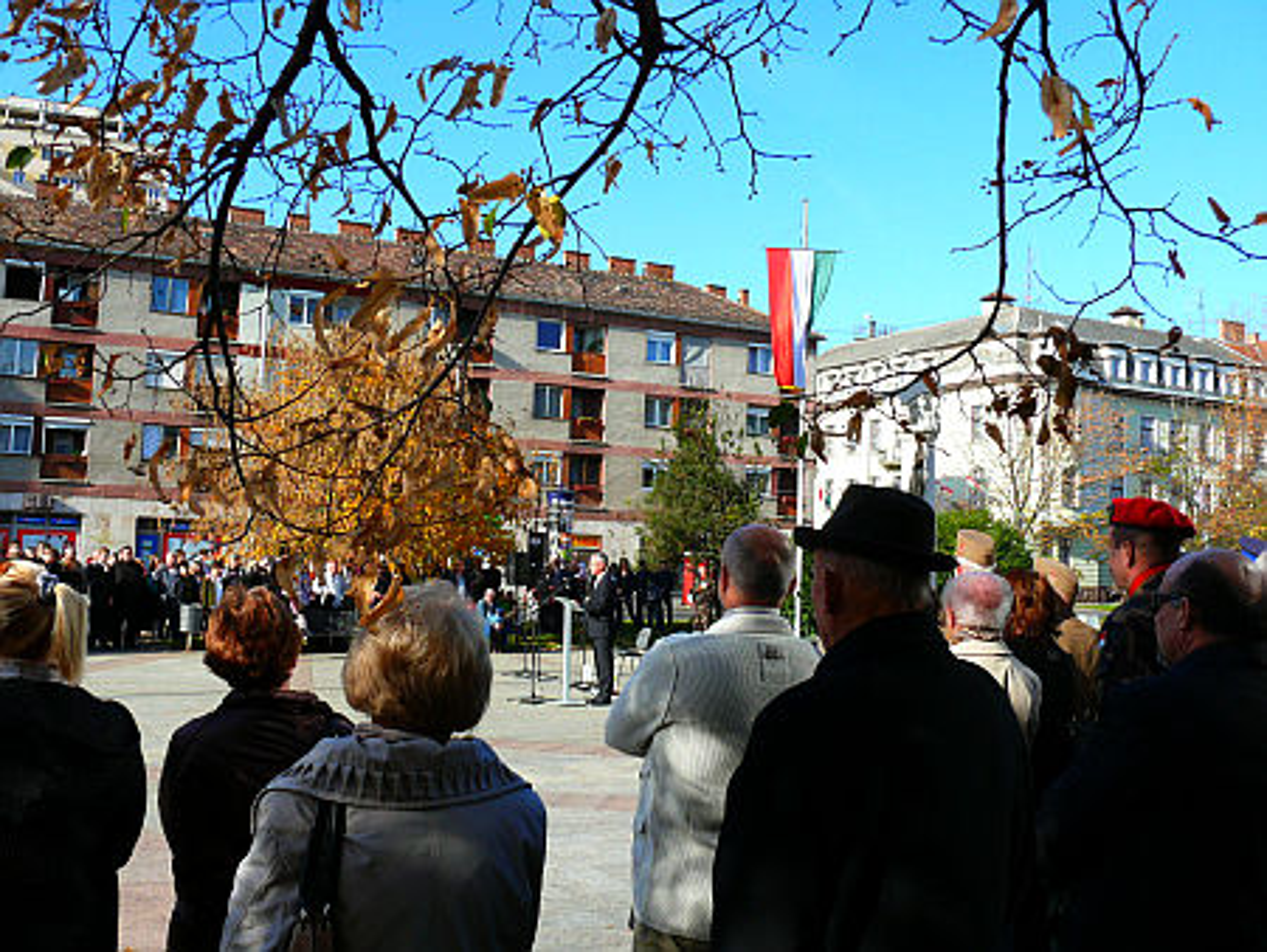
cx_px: 634
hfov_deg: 52.6
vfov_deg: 40.7
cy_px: 476
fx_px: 1282
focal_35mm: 35
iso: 100
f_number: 5.6
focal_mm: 7.4
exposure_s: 1/250
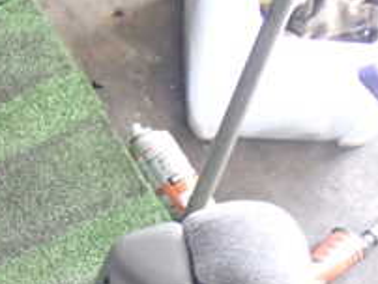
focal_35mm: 89
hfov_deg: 19.7
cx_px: -152
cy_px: 417
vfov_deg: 15.4
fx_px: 973
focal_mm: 5.4
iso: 800
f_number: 2.3
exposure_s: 1/60
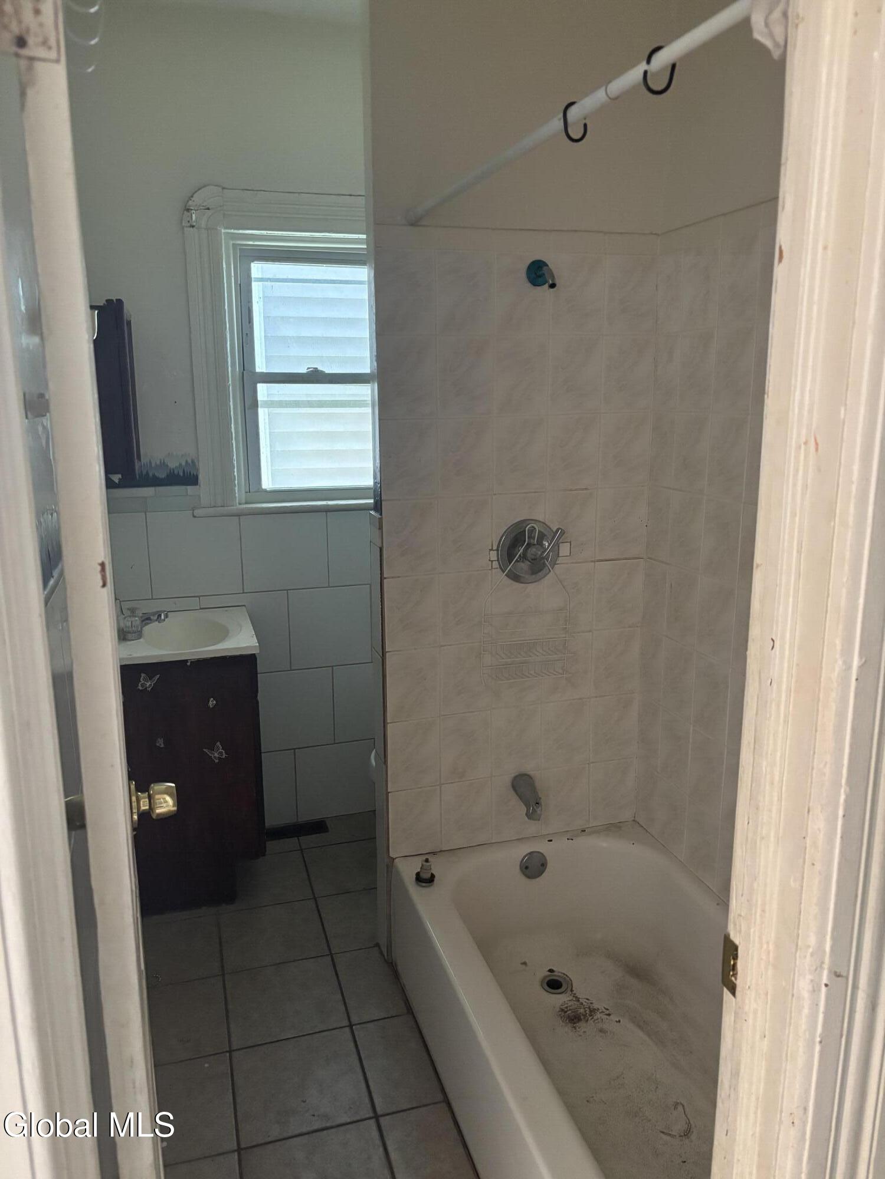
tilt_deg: -12.4
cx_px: 442
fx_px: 886
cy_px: 590
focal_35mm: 26
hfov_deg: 53.1
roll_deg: -0.3
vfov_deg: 67.3
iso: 640
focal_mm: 5.96
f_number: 1.6
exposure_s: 1/40
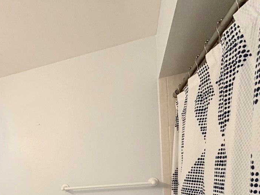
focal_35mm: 32
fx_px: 240
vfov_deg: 39.0
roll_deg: +4.9
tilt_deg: -4.2
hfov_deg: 51.7
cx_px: 38
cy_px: 196
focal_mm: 2.22
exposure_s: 1/60
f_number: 2.2
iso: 500
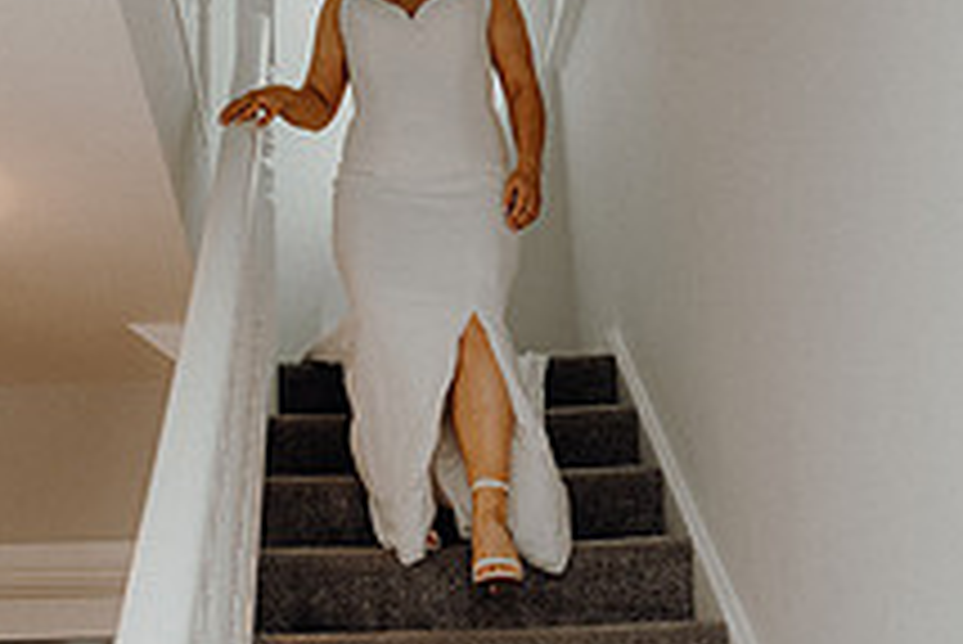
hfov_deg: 30.9
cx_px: 418
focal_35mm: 65
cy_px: 277
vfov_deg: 20.9
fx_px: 1740
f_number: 3.5
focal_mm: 24
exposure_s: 1/160
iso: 250
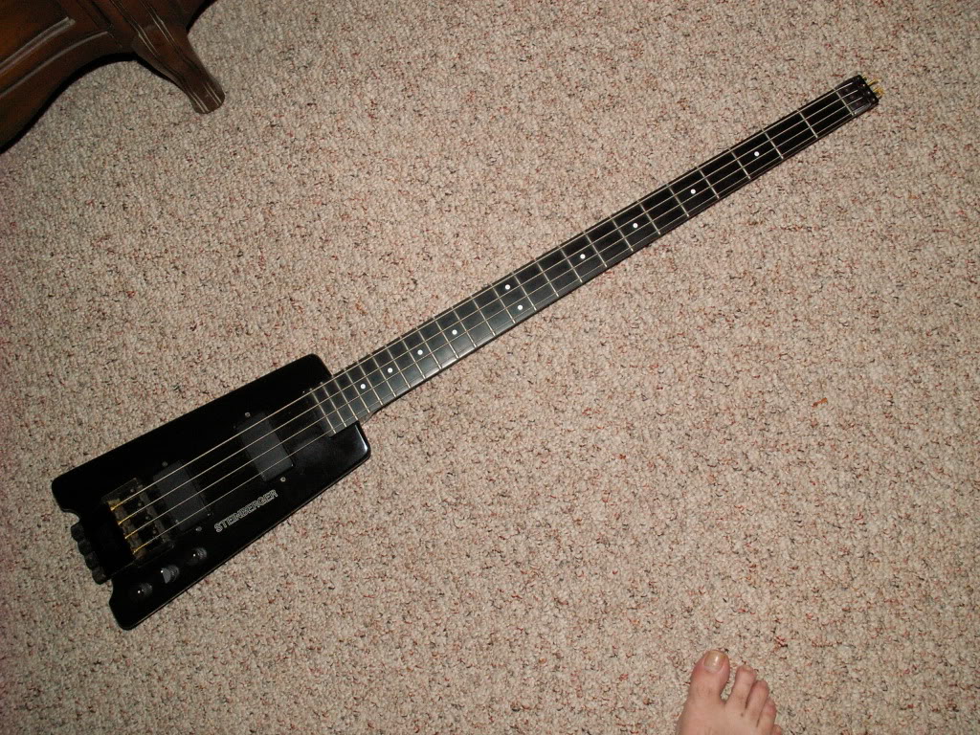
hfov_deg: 52.6
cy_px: 368
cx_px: 490
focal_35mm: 35
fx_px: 991
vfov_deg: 40.7
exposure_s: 1/40
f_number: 2.8
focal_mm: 5.86
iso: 160
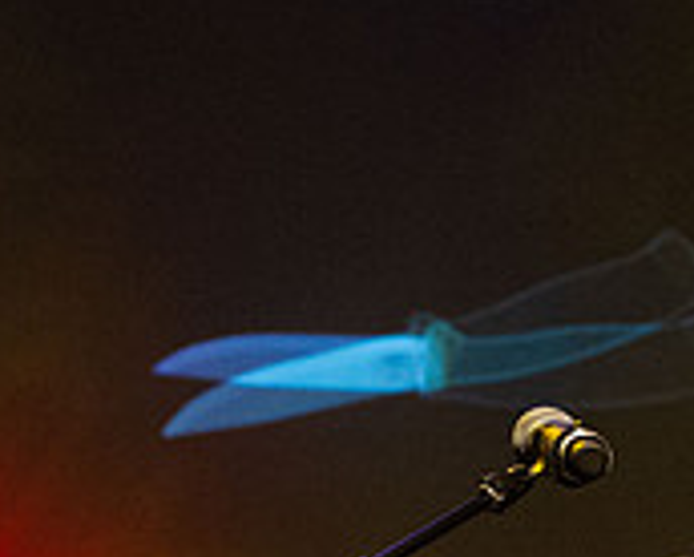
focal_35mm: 287
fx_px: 5902
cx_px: 722
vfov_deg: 5.4
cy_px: 759
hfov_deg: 6.7
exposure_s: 1/50
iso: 8000
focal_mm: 78
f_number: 6.3
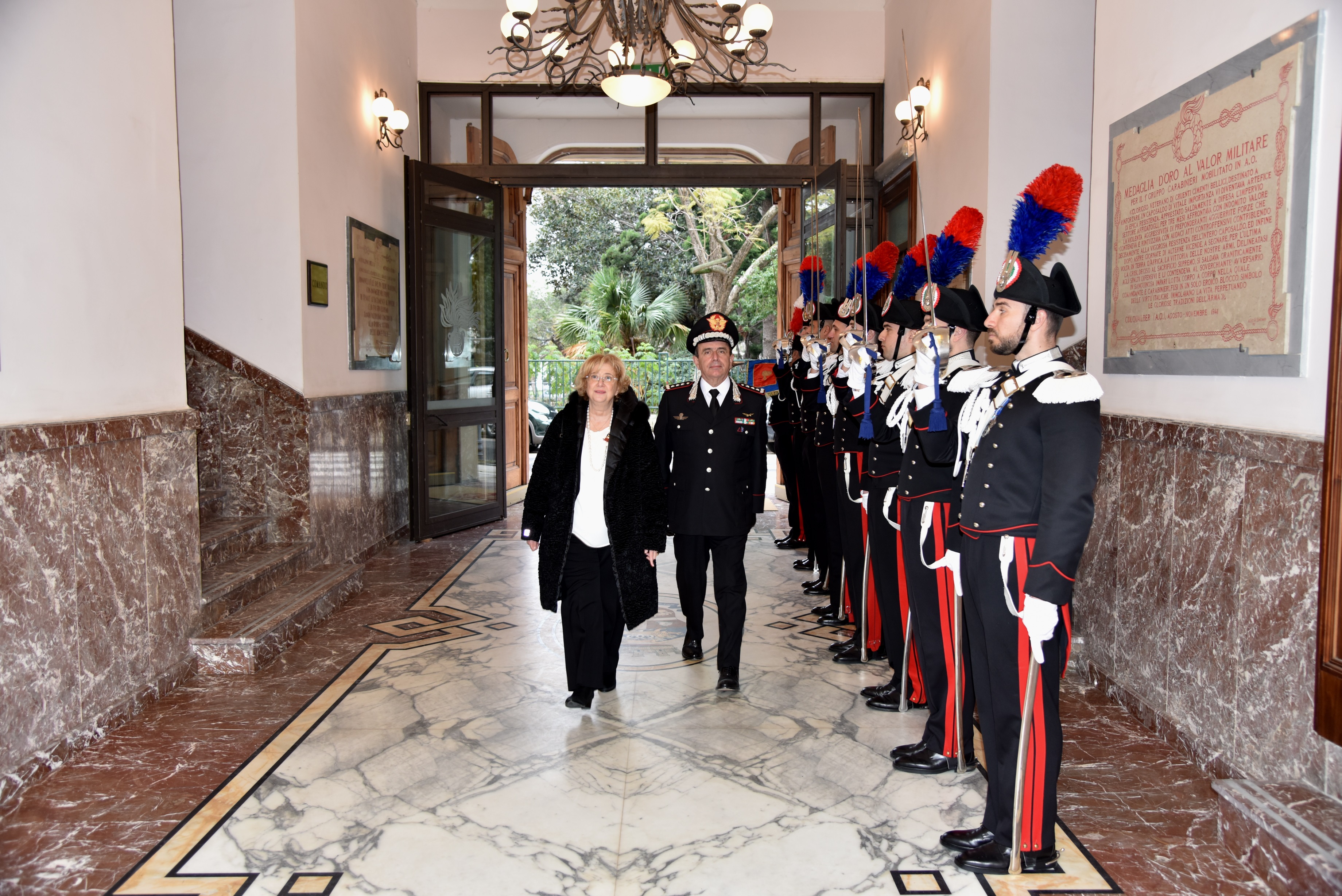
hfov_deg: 61.9
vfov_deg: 43.6
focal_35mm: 30
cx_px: 671
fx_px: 1119
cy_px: 448
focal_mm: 30
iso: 450
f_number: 4
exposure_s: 1/60
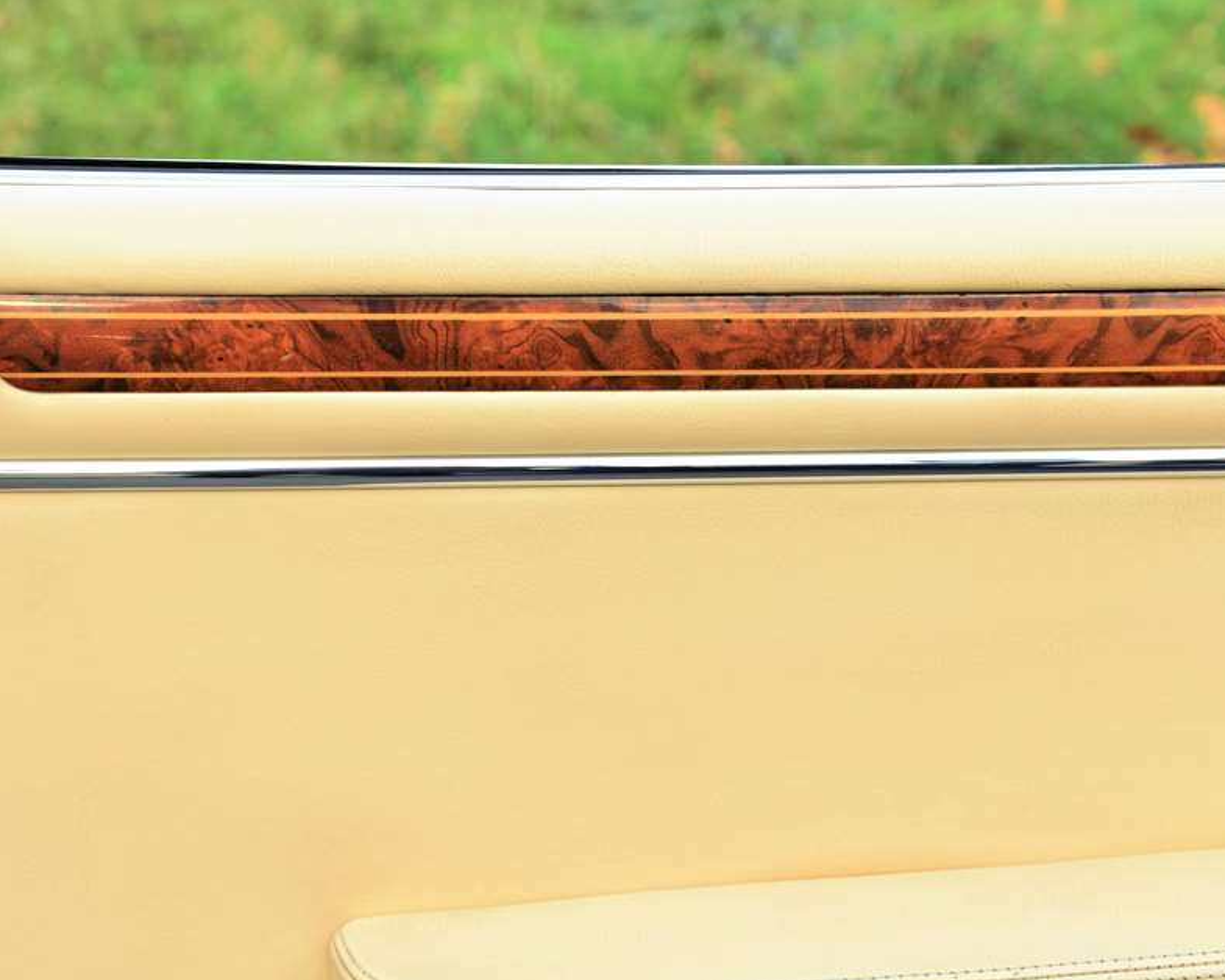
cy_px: 492
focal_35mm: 71
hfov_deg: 26.8
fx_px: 2574
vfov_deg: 21.6
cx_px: 621
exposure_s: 1/100
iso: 500
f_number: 6.3
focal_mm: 62
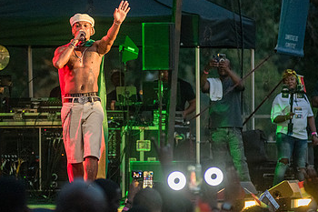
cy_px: 84
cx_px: 91
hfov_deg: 6.7
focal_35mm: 309
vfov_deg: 4.4
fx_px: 2728
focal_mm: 185
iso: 5000
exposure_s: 1/320
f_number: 4
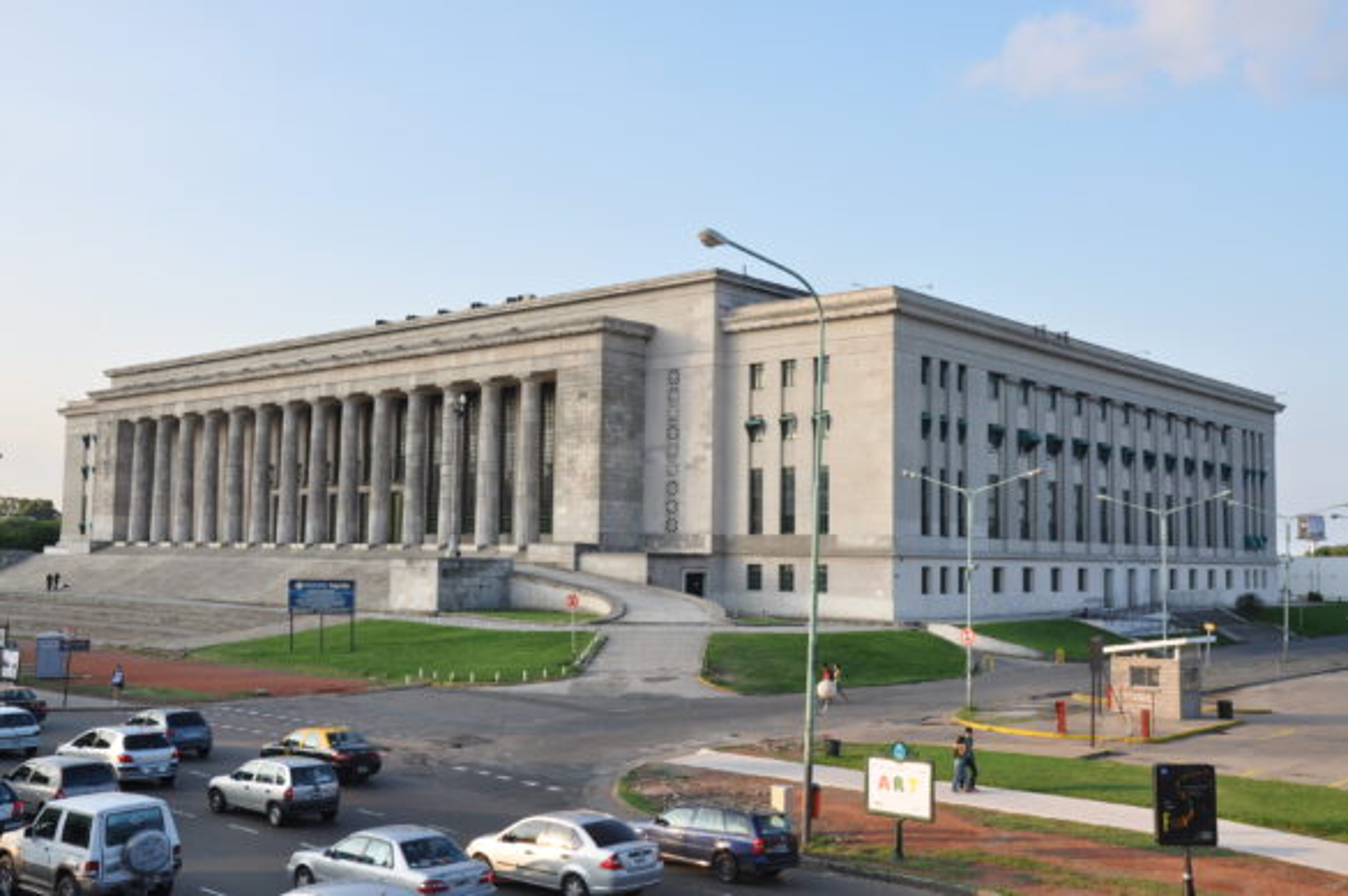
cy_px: 448
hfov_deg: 53.2
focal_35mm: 36
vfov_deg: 36.8
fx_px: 1347
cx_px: 674
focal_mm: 24
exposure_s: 1/100
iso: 200
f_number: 10
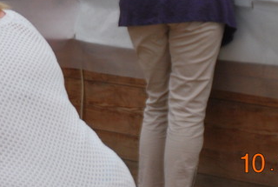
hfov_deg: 7.1
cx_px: 21
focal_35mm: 290
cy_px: -84
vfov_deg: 4.7
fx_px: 2245
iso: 400
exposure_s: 1/80
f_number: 5.3
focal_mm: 62
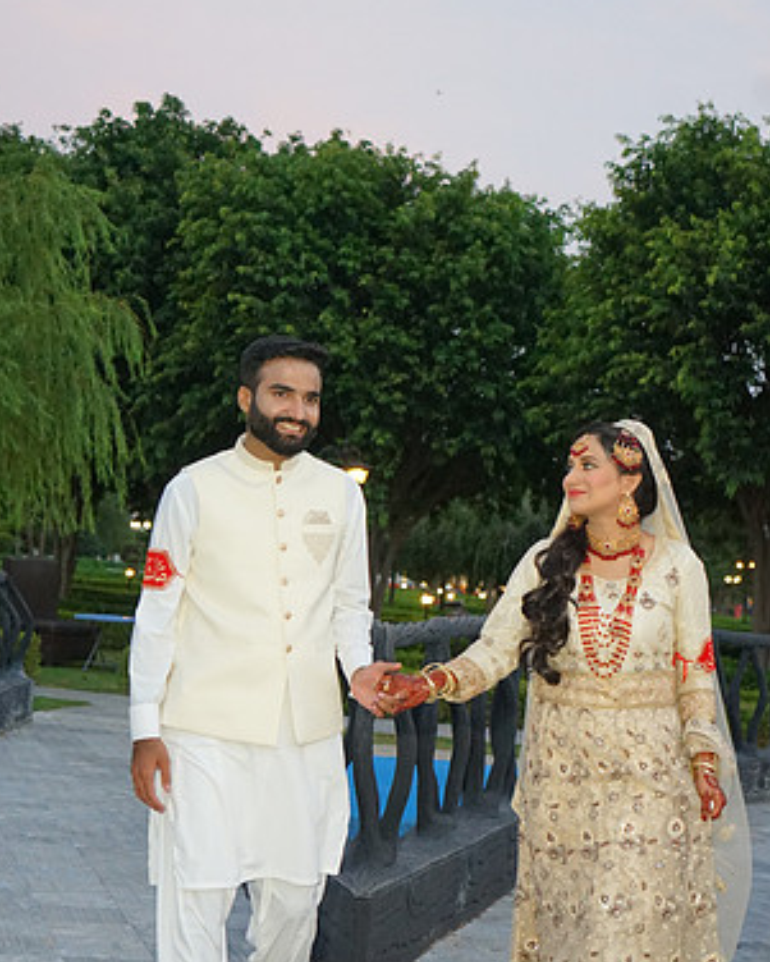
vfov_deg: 27.8
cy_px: 565
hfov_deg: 22.5
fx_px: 1936
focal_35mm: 68
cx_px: 413
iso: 4000
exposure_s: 1/200
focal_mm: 47
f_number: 4
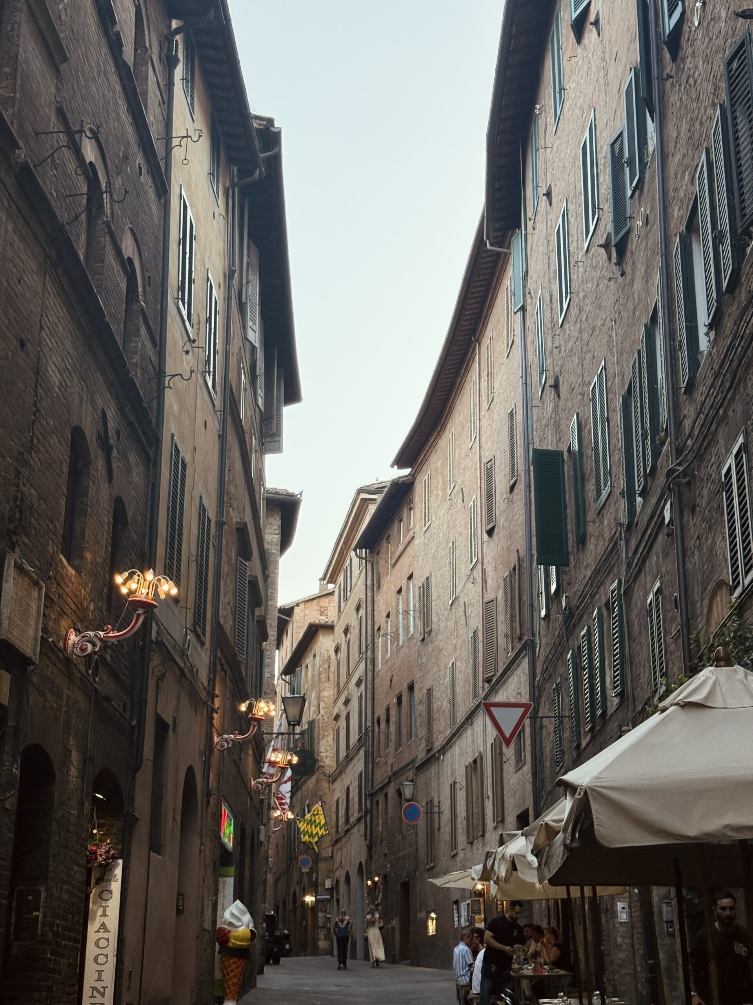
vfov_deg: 39.7
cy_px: 502
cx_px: 376
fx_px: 1392
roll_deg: +0.9
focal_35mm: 48
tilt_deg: +21.2
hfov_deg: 30.3
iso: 64
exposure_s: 1/323
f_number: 1.78
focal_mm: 6.76
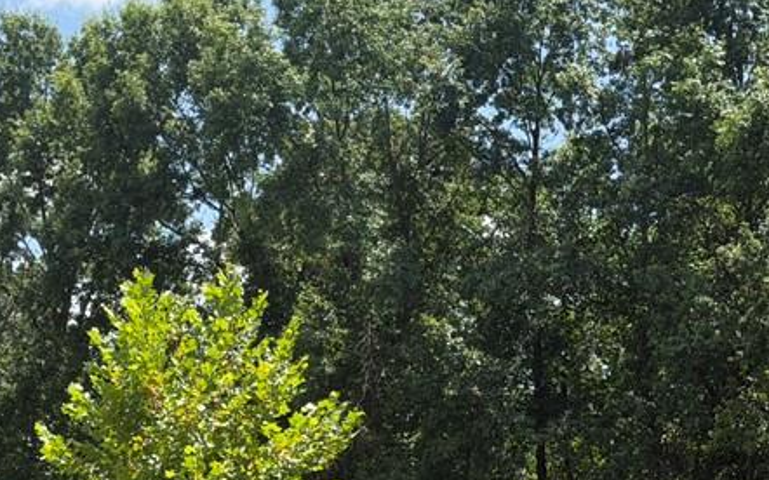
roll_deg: +2.3
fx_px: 2472
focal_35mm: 118
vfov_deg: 11.0
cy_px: 470
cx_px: 101
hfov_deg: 17.5
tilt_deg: +2.9
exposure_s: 1/3534
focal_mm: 6.76
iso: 80
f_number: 1.78
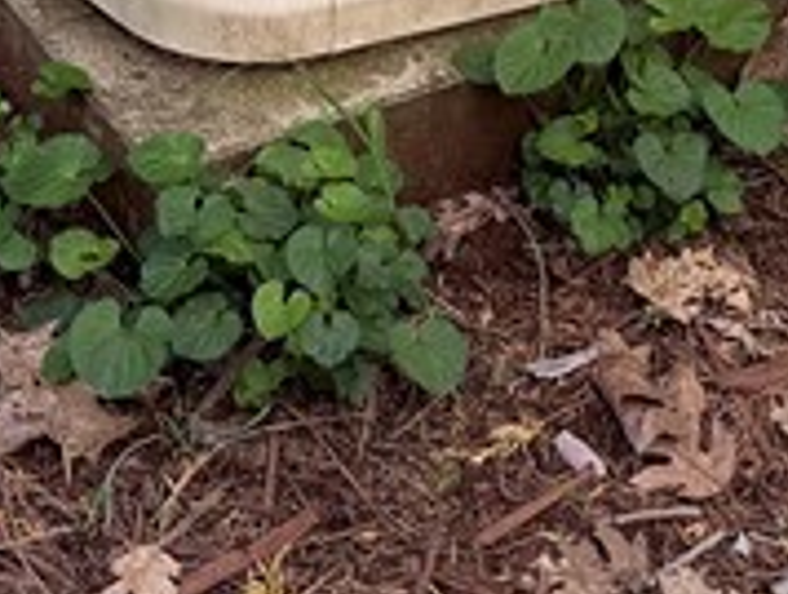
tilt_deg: -20.7
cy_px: -505
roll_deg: -1.0
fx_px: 3146
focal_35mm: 138
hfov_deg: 14.3
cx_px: 465
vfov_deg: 10.1
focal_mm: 6.76
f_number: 1.78
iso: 64
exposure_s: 1/288
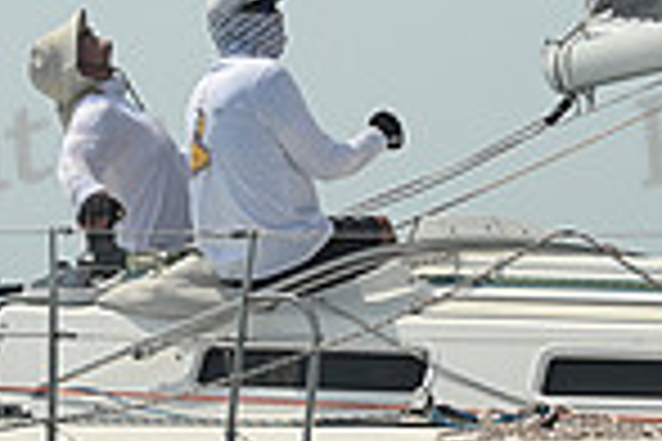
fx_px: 6160
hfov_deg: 6.2
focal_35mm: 335
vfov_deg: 4.1
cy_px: 367
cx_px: 405
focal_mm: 85
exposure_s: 1/1250
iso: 320
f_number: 10
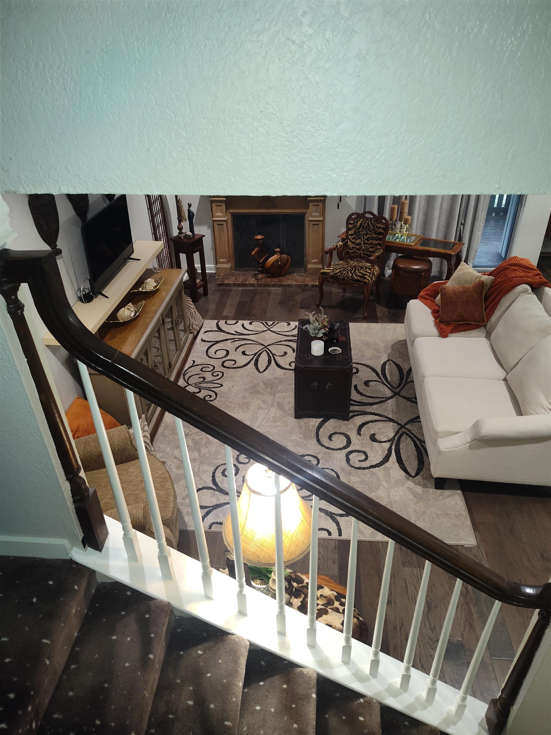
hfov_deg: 58.9
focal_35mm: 23
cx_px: 276
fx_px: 488
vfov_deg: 73.9
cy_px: 368
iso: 1350
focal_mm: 5.56
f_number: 1.8
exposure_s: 1/60
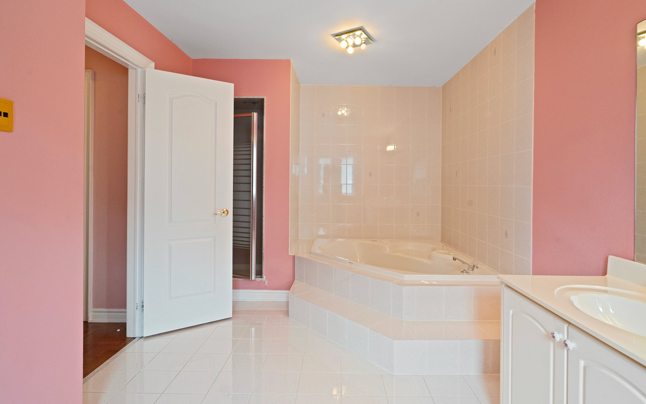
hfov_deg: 94.3
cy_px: 197
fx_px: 299
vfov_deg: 68.0
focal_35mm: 17
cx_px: 335
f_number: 9
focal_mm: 16
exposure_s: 1/30
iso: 4000
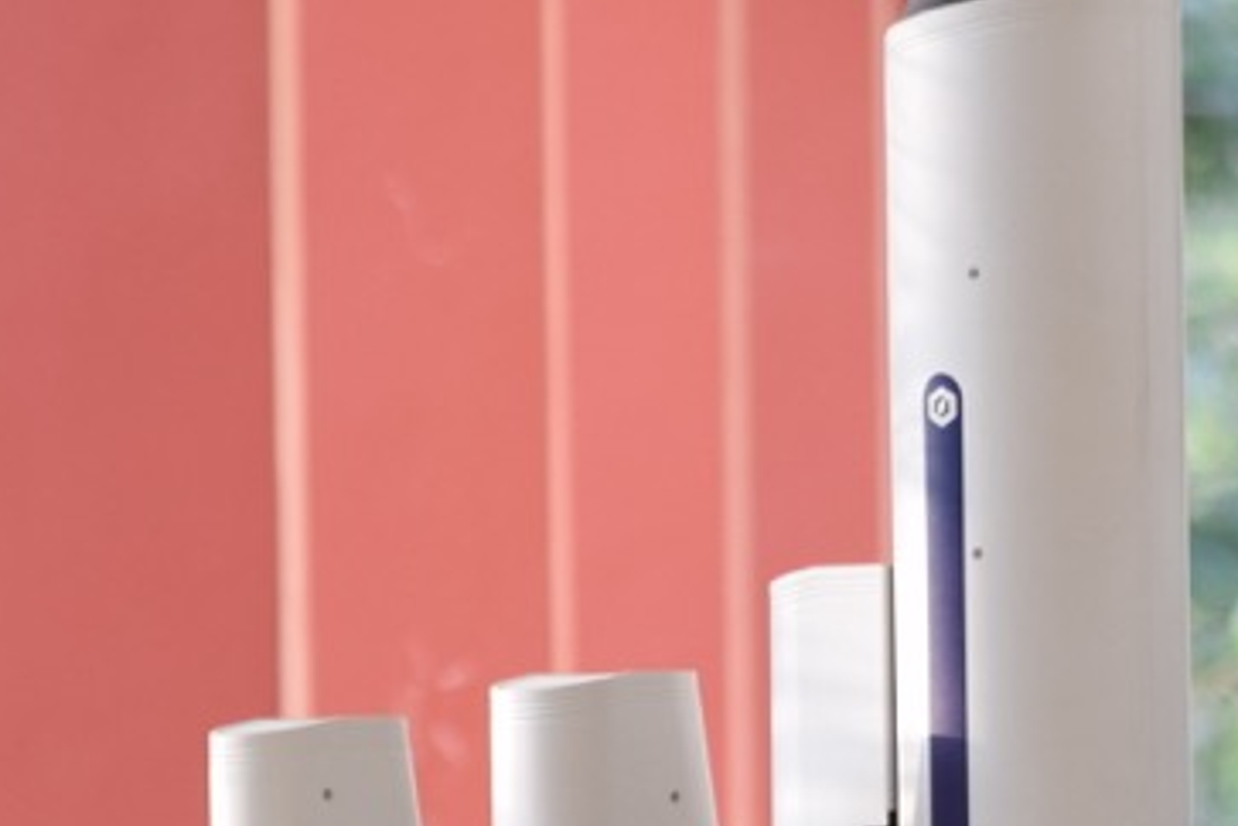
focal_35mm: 687
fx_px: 23623
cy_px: 1125
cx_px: 1071
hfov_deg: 3.0
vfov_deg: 2.0
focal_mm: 130
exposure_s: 1/160
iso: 400
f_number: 4.8
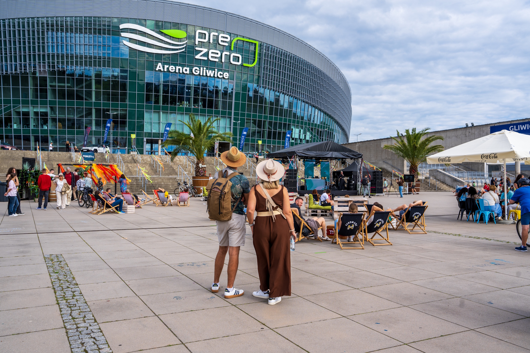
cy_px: 176
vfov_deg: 42.3
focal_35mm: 31
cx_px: 265
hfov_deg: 60.3
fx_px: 456
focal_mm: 31
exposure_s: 1/200
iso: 100
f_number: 8
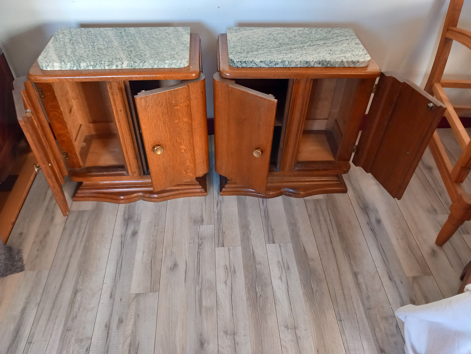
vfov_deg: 51.4
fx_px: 367
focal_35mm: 27
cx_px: 236
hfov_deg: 65.3
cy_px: 177
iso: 320
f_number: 1.8
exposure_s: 1/25
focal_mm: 4
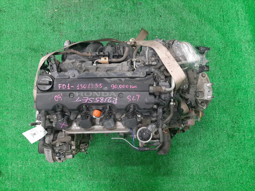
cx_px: 128
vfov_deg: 53.1
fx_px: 192
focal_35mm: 26
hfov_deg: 67.3
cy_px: 96
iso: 128
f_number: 1.7
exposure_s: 1/50
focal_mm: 3.93
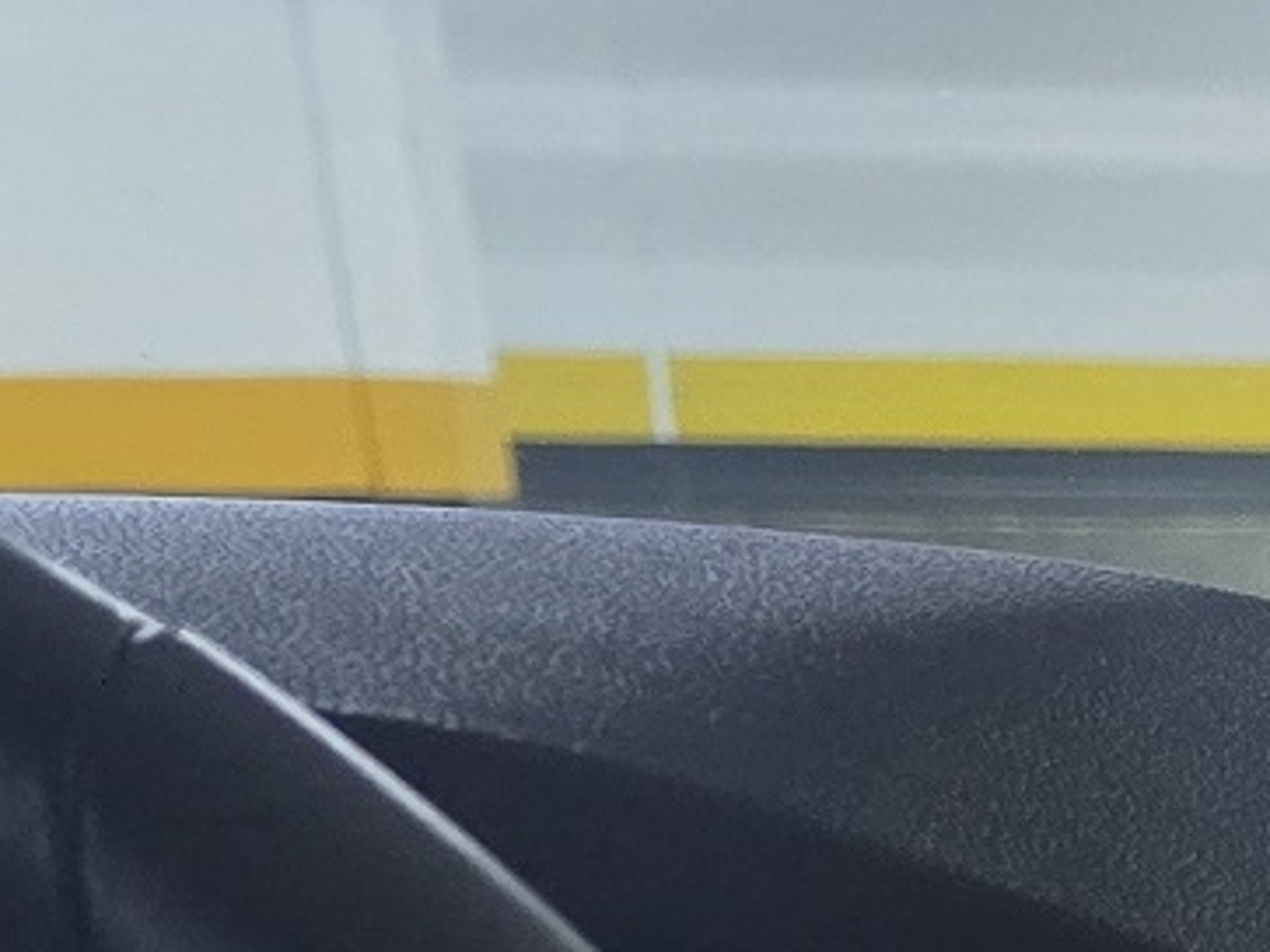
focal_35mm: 152
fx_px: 5575
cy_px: 2387
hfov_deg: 9.9
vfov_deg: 8.7
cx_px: 3775
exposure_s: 1/24.4
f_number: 1.7
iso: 1600
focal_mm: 6.3
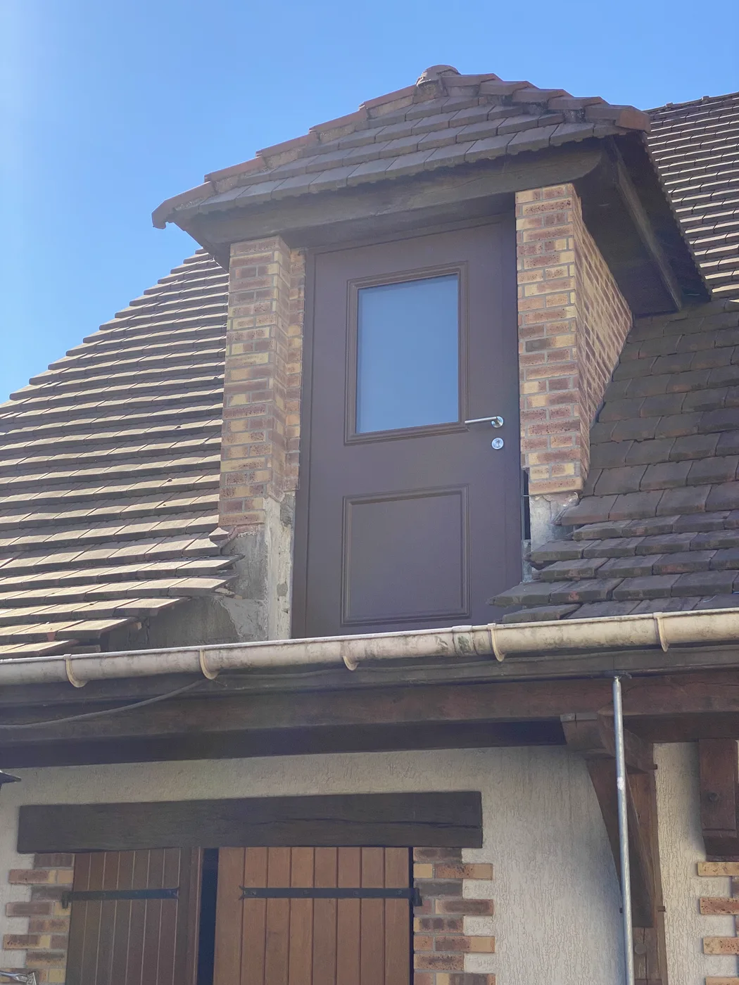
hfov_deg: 28.0
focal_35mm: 52
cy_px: 492
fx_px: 1480
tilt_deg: +17.4
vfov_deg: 36.8
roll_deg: -1.5
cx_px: 370
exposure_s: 1/1546
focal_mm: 6
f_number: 2
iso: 20
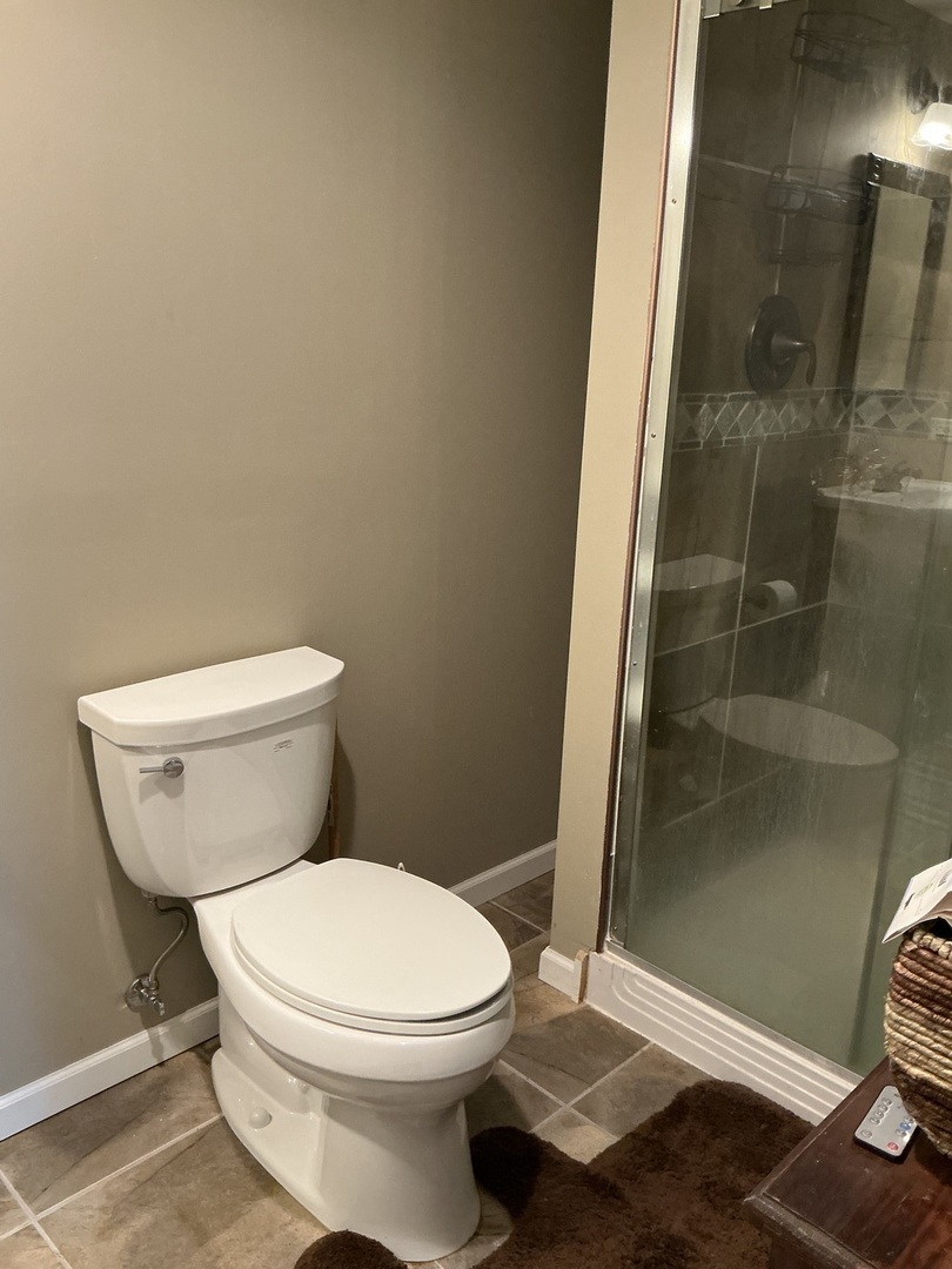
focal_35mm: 29
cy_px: 634
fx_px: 1063
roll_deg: -1.4
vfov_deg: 61.7
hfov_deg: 48.2
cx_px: 476
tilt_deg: -16.1
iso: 200
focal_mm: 3
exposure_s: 1/40
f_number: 1.8
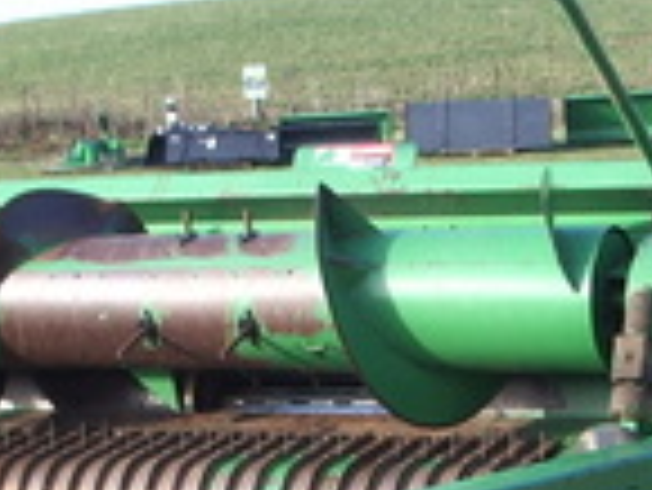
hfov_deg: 15.0
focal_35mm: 131
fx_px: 2469
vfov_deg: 11.2
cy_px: 544
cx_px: 369
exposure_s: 1/100
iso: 50
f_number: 4.3
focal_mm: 5.8
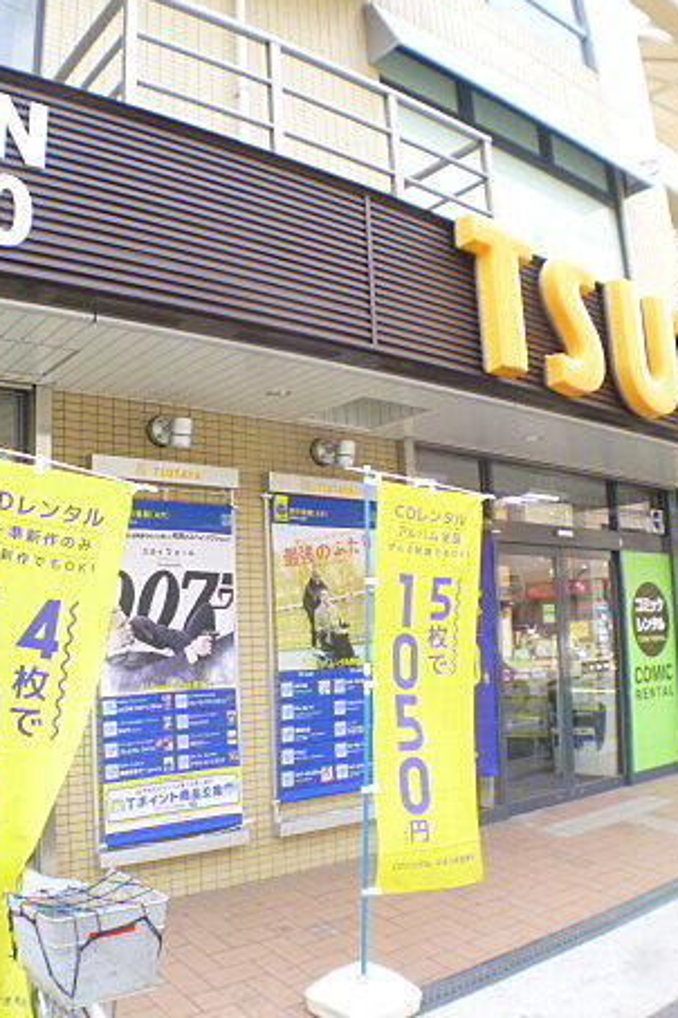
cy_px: 515
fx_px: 1328
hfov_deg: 28.6
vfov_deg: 41.9
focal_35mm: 47
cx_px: 260
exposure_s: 1/60
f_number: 2.9
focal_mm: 5.7
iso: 125
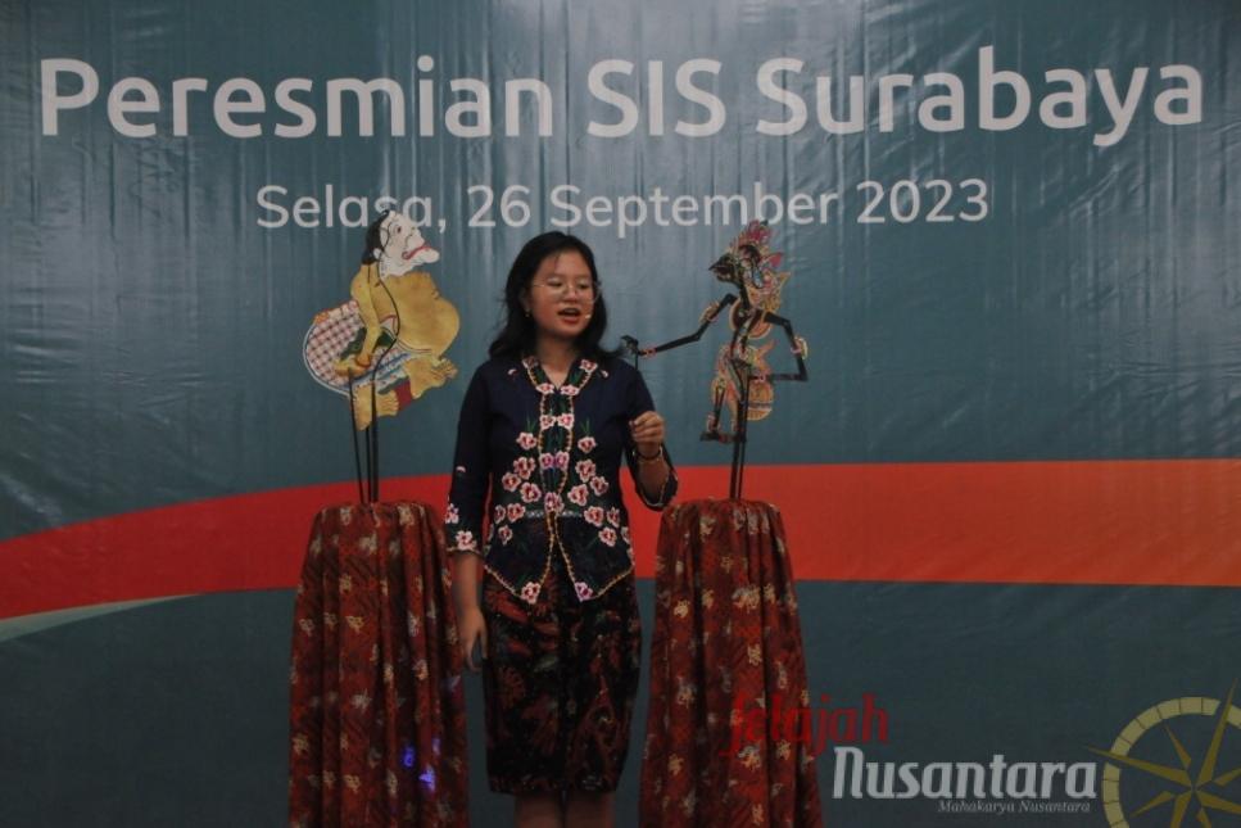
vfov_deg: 16.3
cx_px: 620
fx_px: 2896
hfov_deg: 24.2
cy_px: 414
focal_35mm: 84
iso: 1250
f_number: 6.3
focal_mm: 56
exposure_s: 1/100
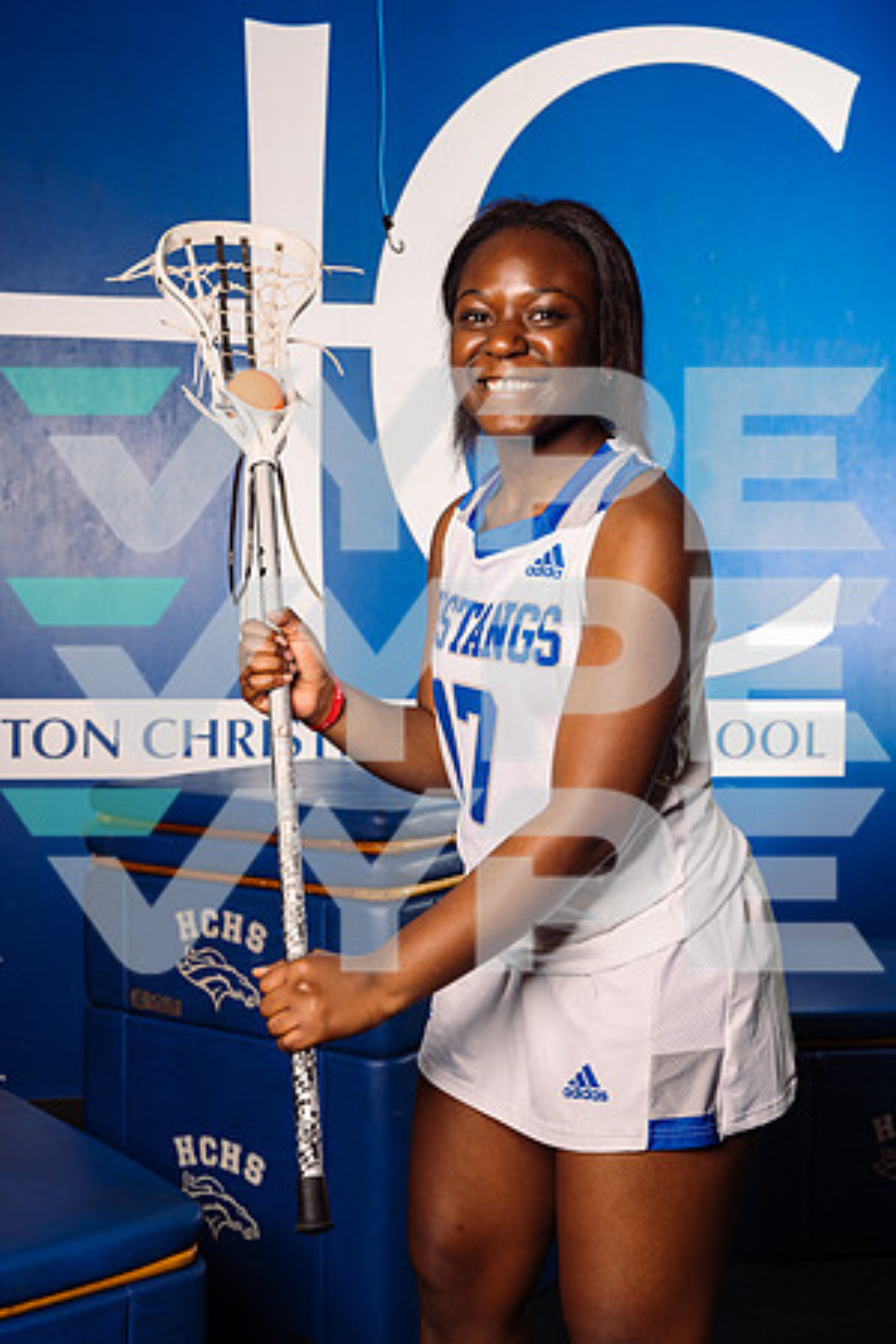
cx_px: 448
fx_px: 1643
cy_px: 672
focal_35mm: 44
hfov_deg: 30.5
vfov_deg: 44.5
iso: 200
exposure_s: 1/250
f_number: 7.1
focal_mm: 44
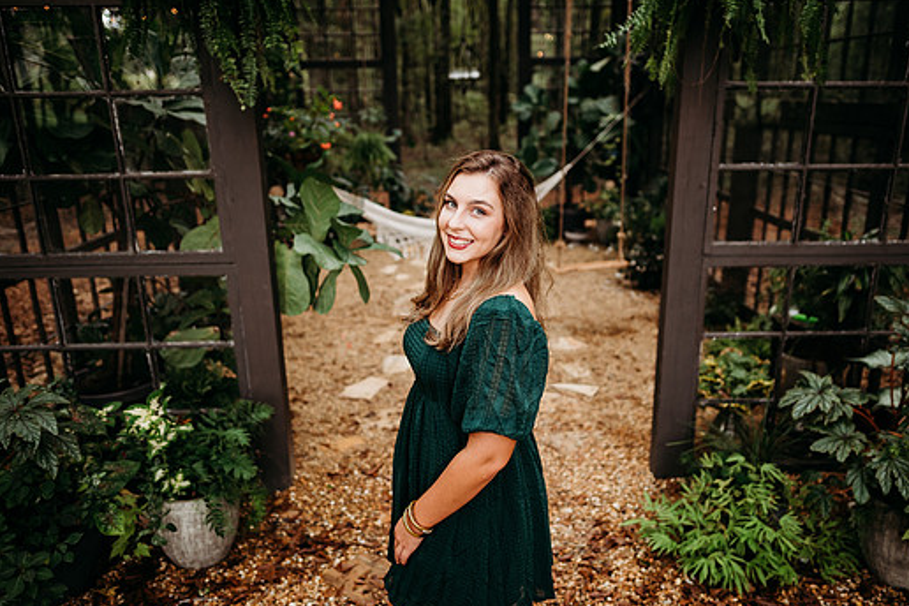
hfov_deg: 67.3
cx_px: 483
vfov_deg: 47.9
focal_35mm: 27
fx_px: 682
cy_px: 306
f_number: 2.2
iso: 320
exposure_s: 1/250
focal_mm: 24
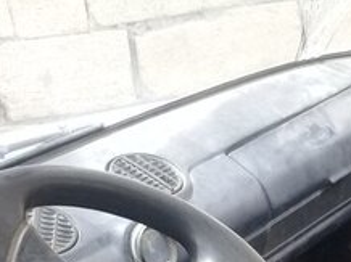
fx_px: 952
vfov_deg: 14.7
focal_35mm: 94
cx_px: 184
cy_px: 382
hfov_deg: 20.9
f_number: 2.2
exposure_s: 1/100
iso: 100
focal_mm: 3.3
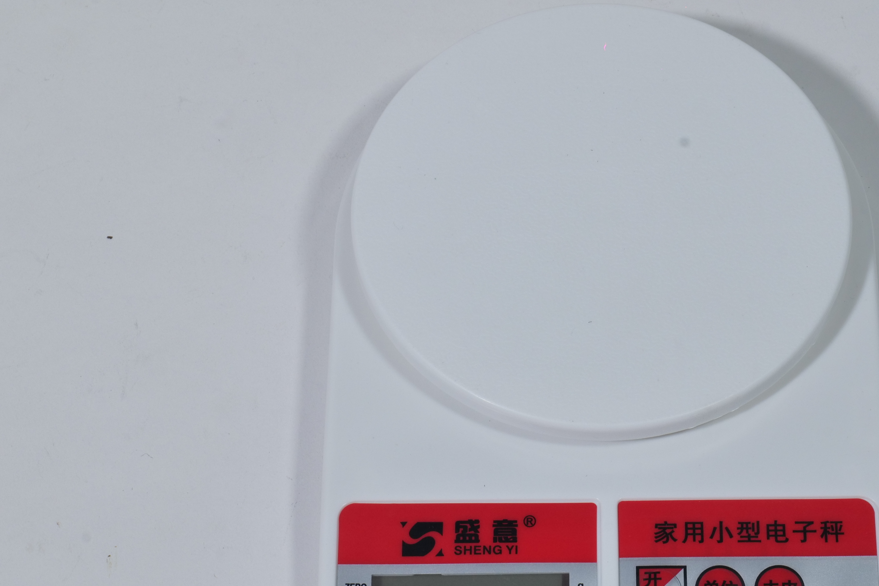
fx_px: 2393
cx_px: 598
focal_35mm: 98
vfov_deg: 13.9
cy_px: 383
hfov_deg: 20.7
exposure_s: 1/100
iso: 1600
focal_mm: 60
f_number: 18
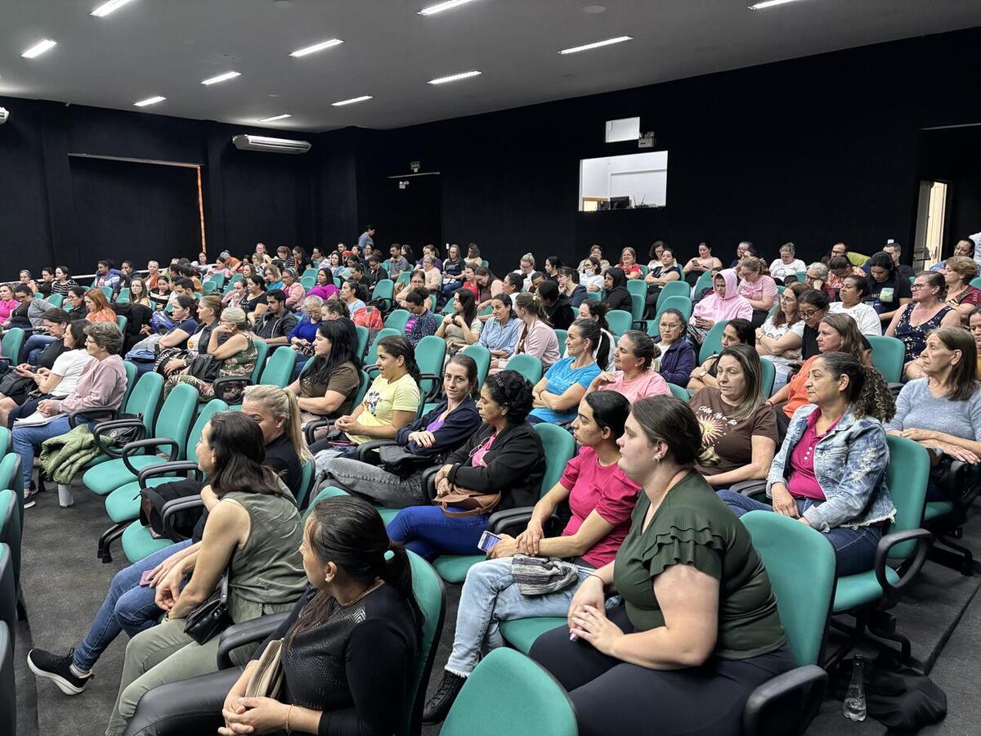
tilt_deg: -9.8
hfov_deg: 67.3
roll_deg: +0.5
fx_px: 737
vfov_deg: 53.1
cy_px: 368
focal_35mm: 26
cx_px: 490
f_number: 1.6
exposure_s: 1/60
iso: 500
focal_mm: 5.96
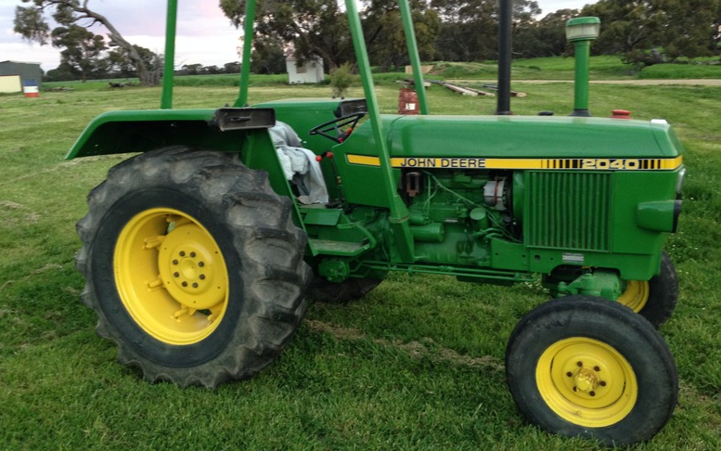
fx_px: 708
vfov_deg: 35.3
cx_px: 362
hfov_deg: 54.0
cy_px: 203
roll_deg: +3.8
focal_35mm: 36
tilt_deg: -12.0
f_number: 2.4
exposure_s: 1/20
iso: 125
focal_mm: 4.12
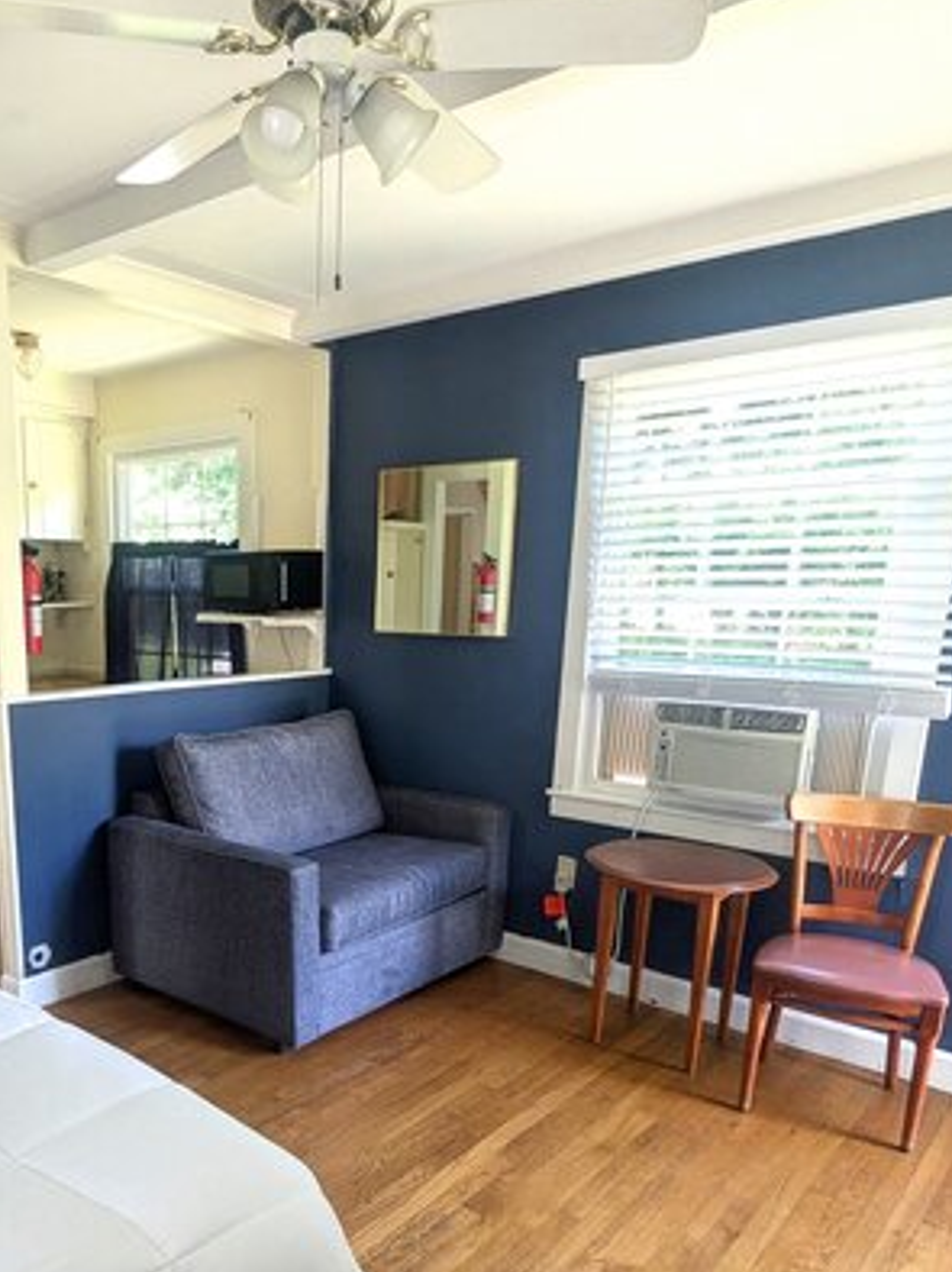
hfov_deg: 51.0
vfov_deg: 65.7
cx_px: 248
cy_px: 836
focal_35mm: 26
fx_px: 954
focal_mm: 2.35
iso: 58
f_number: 2.2
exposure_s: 1/40
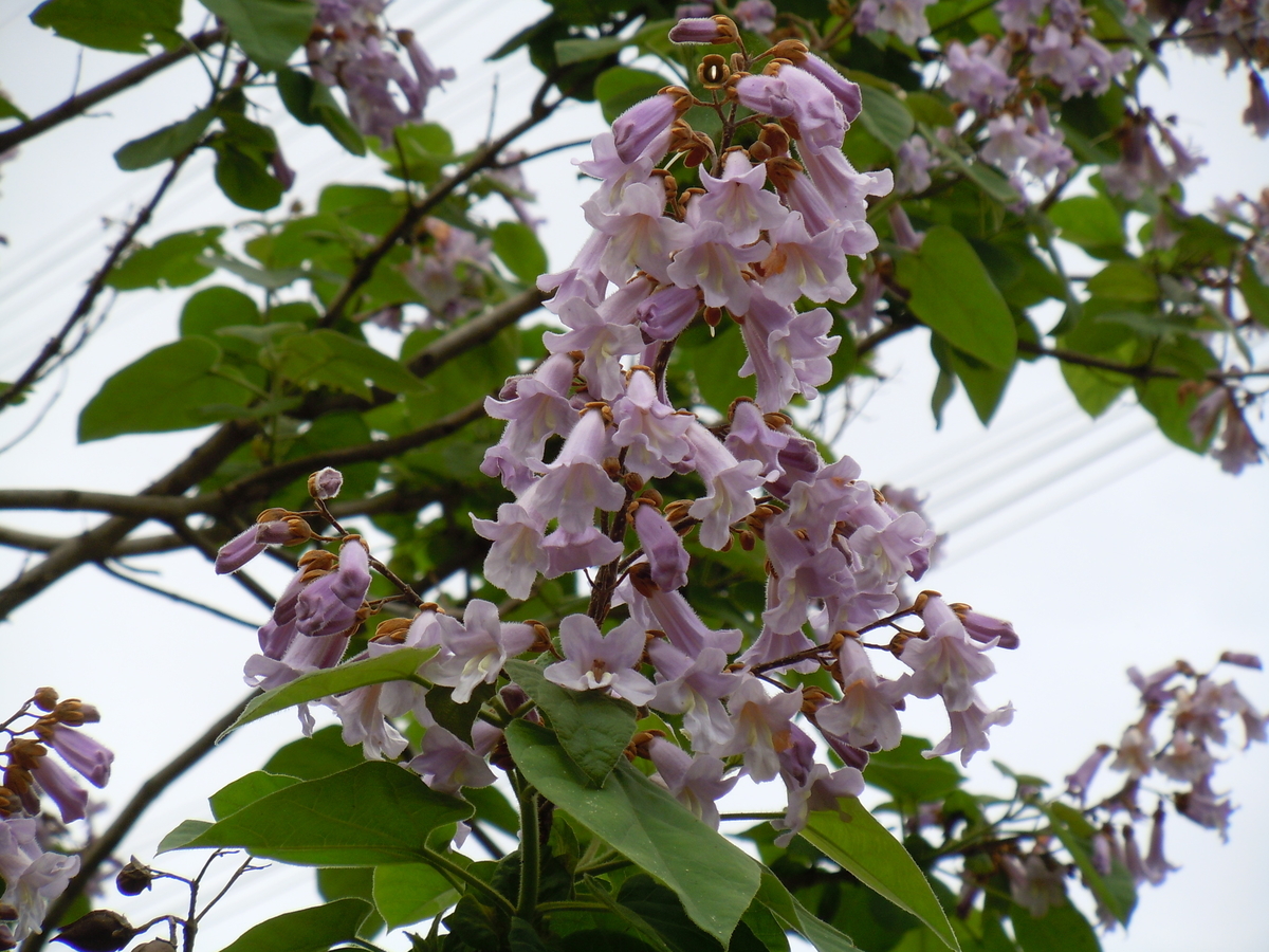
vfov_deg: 6.5
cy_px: 476
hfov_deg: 8.6
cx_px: 634
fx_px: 8395
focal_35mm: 229
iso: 125
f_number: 4.8
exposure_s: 1/160
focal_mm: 41.2
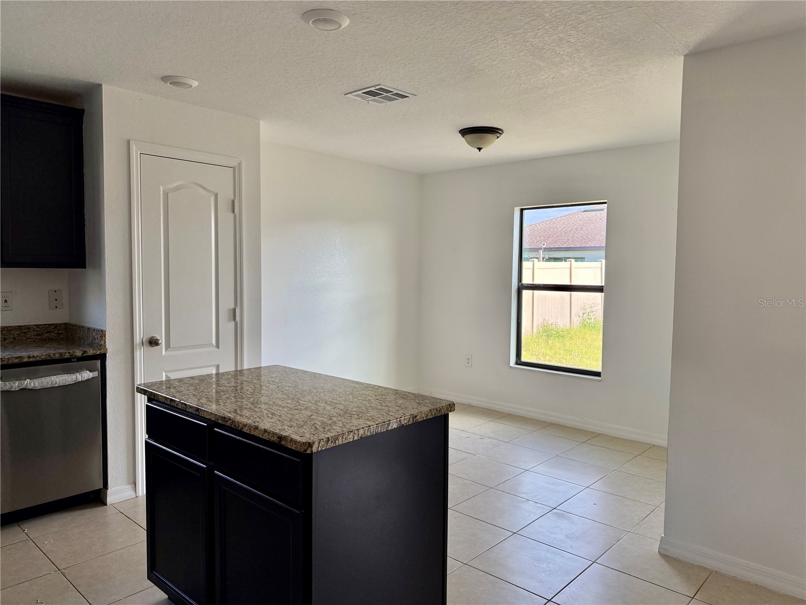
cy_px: 302
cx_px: 403
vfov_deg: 56.8
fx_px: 559
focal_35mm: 24
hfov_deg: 71.6
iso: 200
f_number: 1.78
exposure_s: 1/233
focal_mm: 6.76
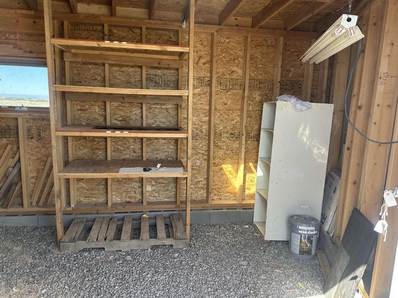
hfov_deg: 69.4
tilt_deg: -8.4
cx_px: 200
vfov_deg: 54.9
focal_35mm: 25
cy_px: 146
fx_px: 287
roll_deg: -3.1
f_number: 1.78
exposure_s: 1/237
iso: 80
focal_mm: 6.86
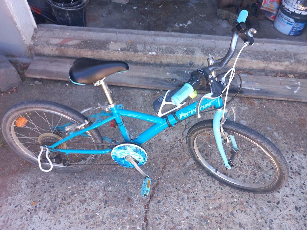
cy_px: 115
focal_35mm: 27
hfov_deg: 65.3
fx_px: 239
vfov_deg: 51.4
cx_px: 154
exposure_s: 1/50
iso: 32
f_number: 1.8
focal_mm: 4
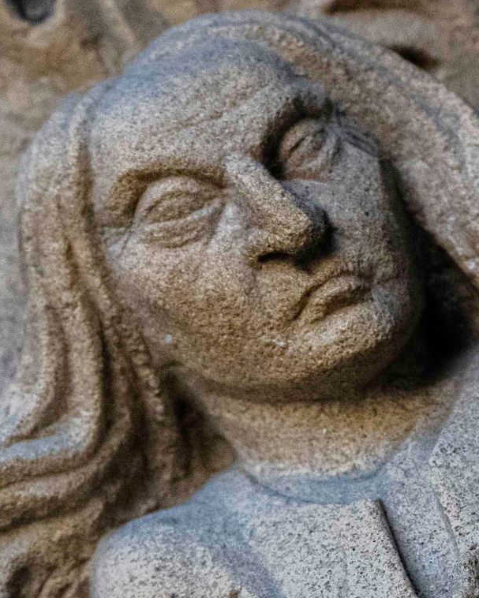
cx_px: 422
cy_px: 534
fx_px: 9652
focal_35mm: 545
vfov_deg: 3.5
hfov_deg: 2.8
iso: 8000
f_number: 7.1
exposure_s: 1/1250
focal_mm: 155
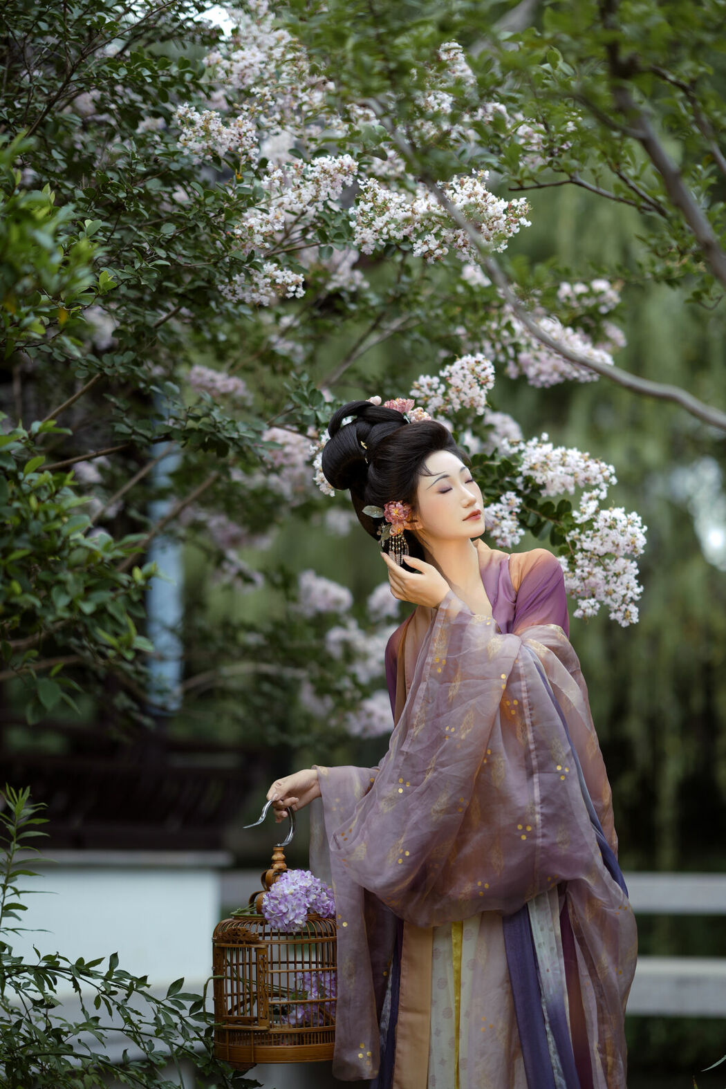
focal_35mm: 85
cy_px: 544
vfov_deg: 23.9
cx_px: 363
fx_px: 2571
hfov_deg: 16.1
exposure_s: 1/125
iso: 80
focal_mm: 85
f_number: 1.4
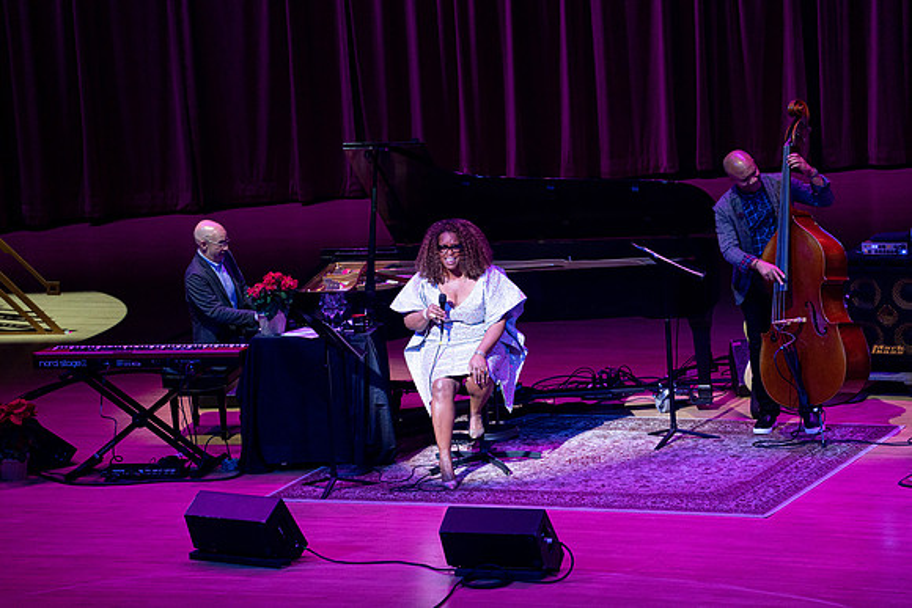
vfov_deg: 6.9
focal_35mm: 200
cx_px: 456
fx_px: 5068
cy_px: 304
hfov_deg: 10.3
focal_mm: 200
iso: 2500
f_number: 5
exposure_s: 1/320
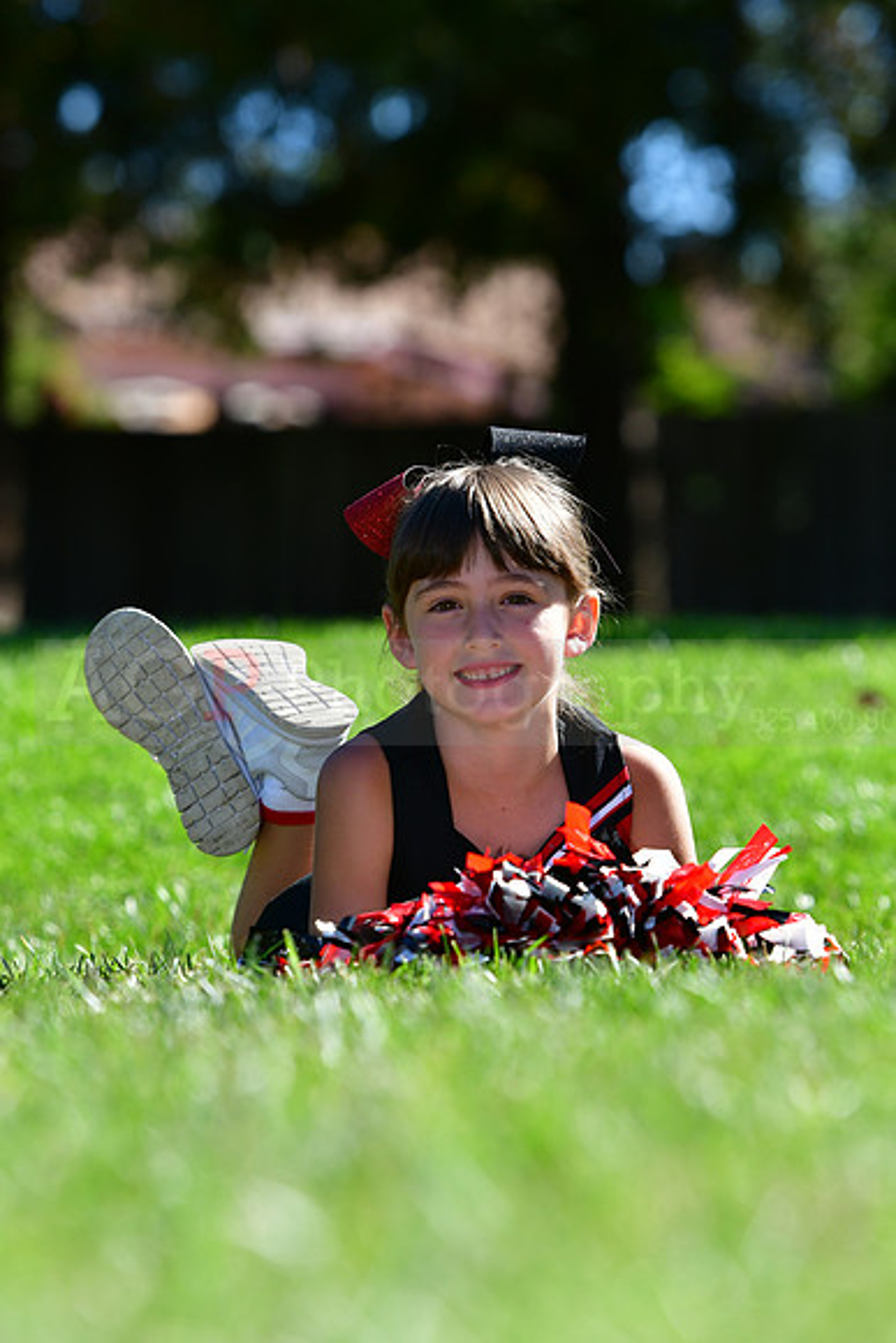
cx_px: 448
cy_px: 672
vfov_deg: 9.1
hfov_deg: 6.1
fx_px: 8394
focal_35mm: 225
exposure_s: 1/1600
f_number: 4.5
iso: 400
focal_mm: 150
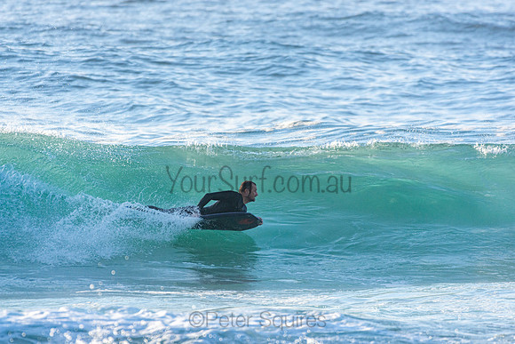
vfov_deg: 1.8
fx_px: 10731
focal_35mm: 750
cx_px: 258
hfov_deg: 2.7
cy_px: 172
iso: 360
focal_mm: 500
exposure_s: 1/1250
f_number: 5.6
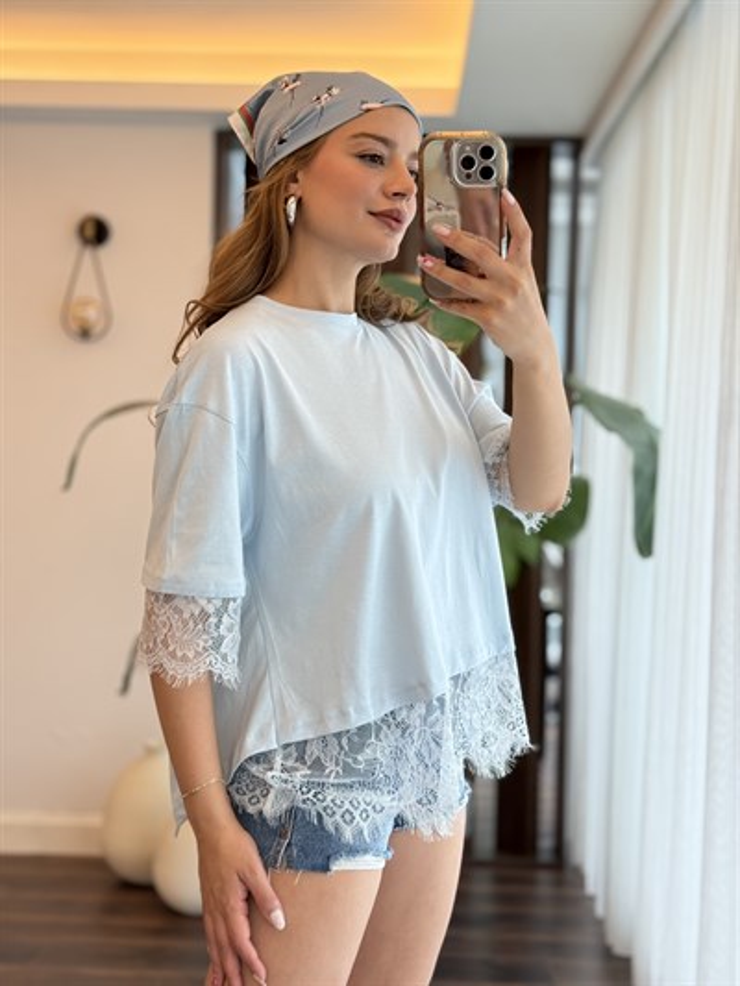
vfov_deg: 39.6
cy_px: 493
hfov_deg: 30.3
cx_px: 370
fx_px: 1368
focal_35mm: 48
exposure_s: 1/200
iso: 125
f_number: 1.78
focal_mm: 6.76
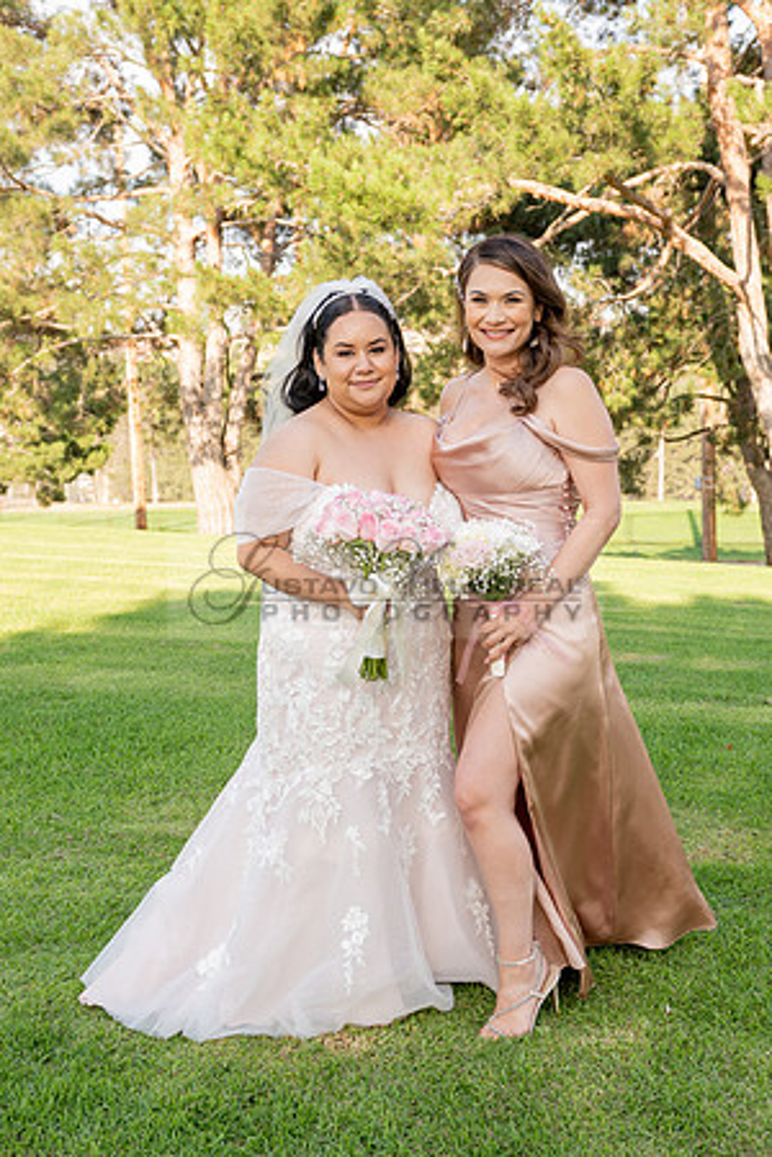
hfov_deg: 30.5
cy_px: 585
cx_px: 408
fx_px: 1415
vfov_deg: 44.5
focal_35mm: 44
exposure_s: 1/160
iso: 80
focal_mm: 29
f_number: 4
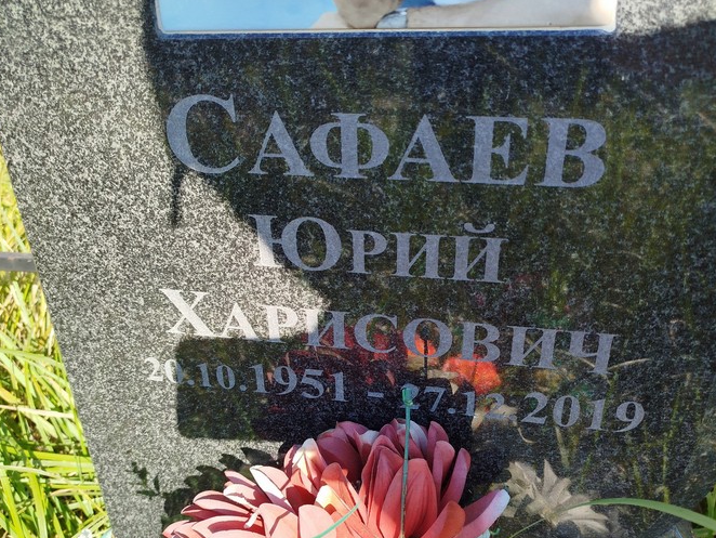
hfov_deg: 61.6
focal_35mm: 29
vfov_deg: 48.0
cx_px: 371
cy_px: 318
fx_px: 600
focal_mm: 5.31
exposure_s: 1/367
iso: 50
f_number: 1.7
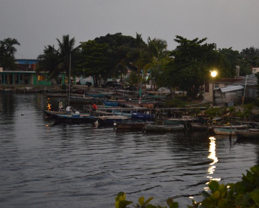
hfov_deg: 20.4
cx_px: 154
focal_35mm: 94
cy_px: 104
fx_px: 717
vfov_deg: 16.4
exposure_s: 1/15
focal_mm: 55
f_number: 5.6
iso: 2500
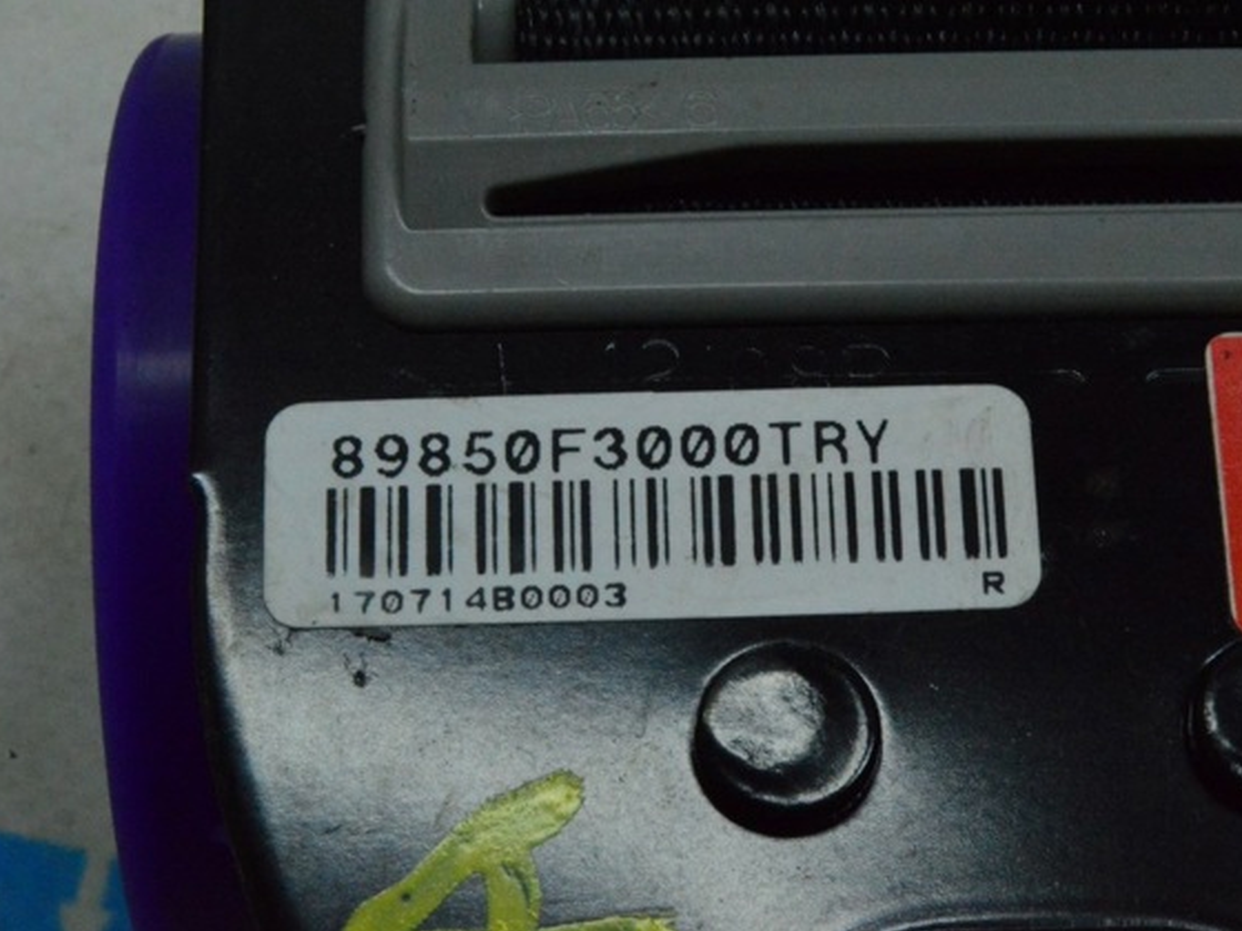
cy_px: 467
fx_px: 3249
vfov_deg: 16.3
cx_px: 650
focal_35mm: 91
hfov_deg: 21.6
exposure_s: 1/50
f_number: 36
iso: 6400
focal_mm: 55
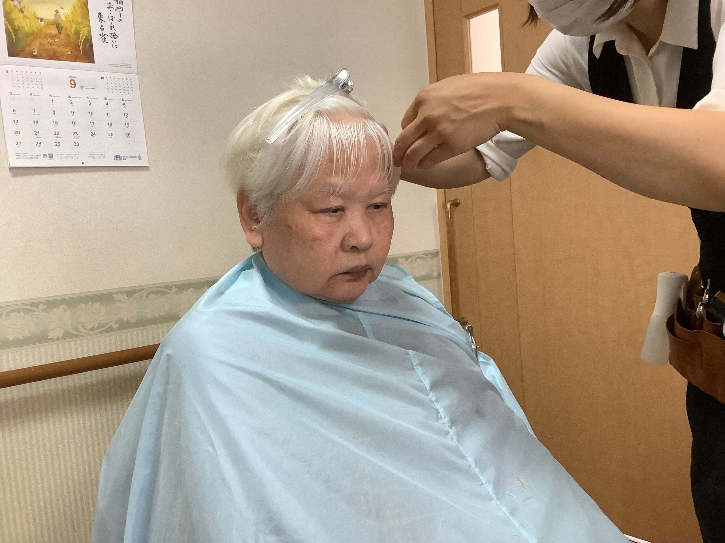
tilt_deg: -6.1
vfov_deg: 45.4
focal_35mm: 31
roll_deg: +5.3
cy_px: 272
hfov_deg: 58.4
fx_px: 649
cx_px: 362
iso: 200
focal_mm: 3.3
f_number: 2.4
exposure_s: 1/60
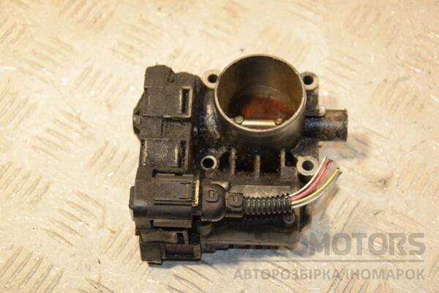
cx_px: 220
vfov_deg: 17.5
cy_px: 146
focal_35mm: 78
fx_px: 951
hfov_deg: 26.0
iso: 800
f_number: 5
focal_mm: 52
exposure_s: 1/160
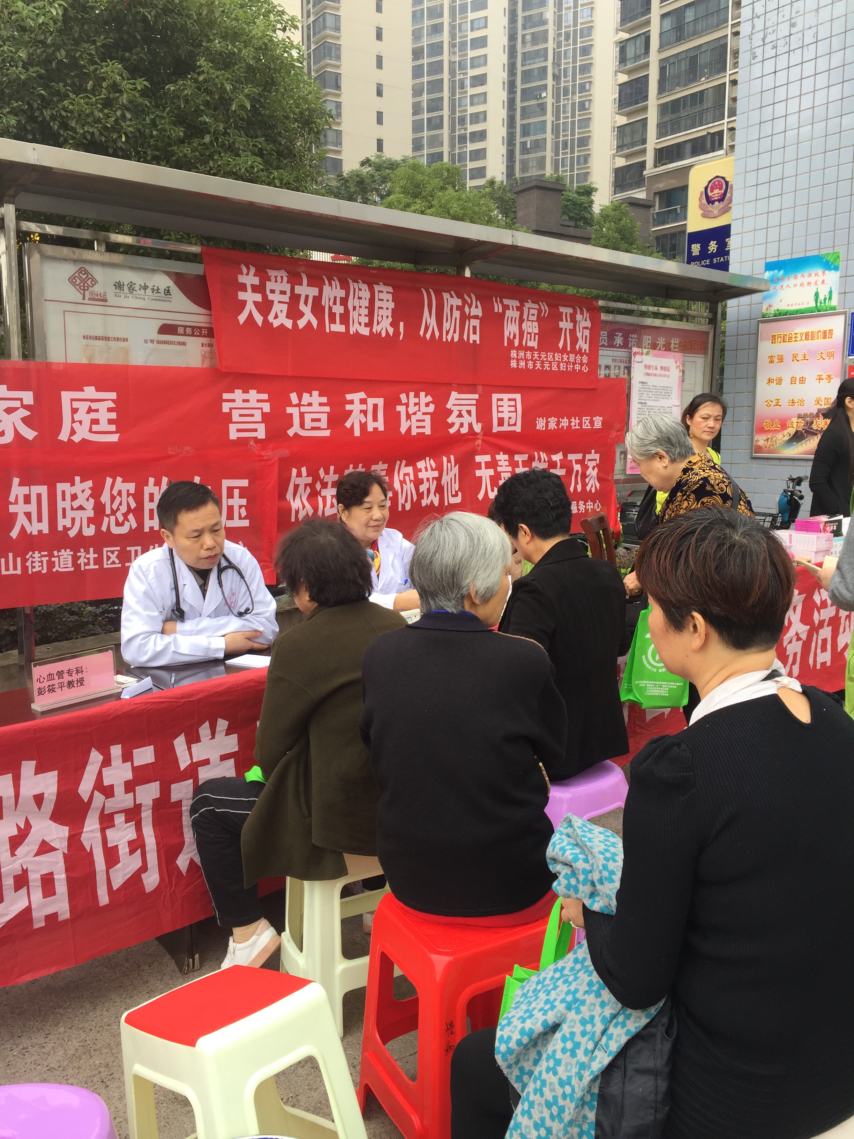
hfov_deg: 48.2
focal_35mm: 29
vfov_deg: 61.7
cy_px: 570
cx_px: 427
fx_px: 954
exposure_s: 1/230
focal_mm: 4.15
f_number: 2.2
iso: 32
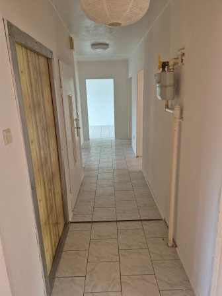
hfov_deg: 58.9
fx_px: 197
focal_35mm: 23
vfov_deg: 73.9
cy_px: 148
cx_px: 111
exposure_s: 1/100
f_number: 1.8
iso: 200
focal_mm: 5.4
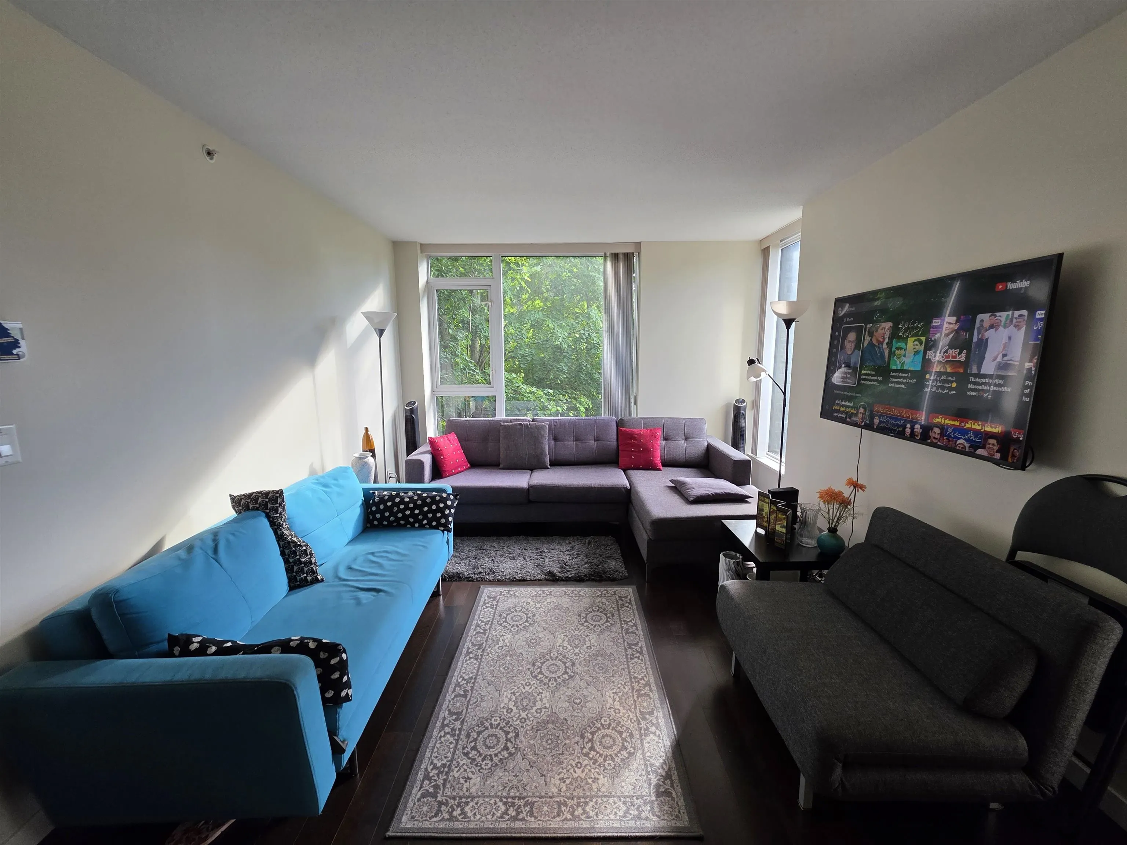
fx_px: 423
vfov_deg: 89.9
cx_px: 564
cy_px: 422
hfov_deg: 106.2
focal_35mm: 13
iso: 100
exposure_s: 1/120
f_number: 1.9
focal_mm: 2.2
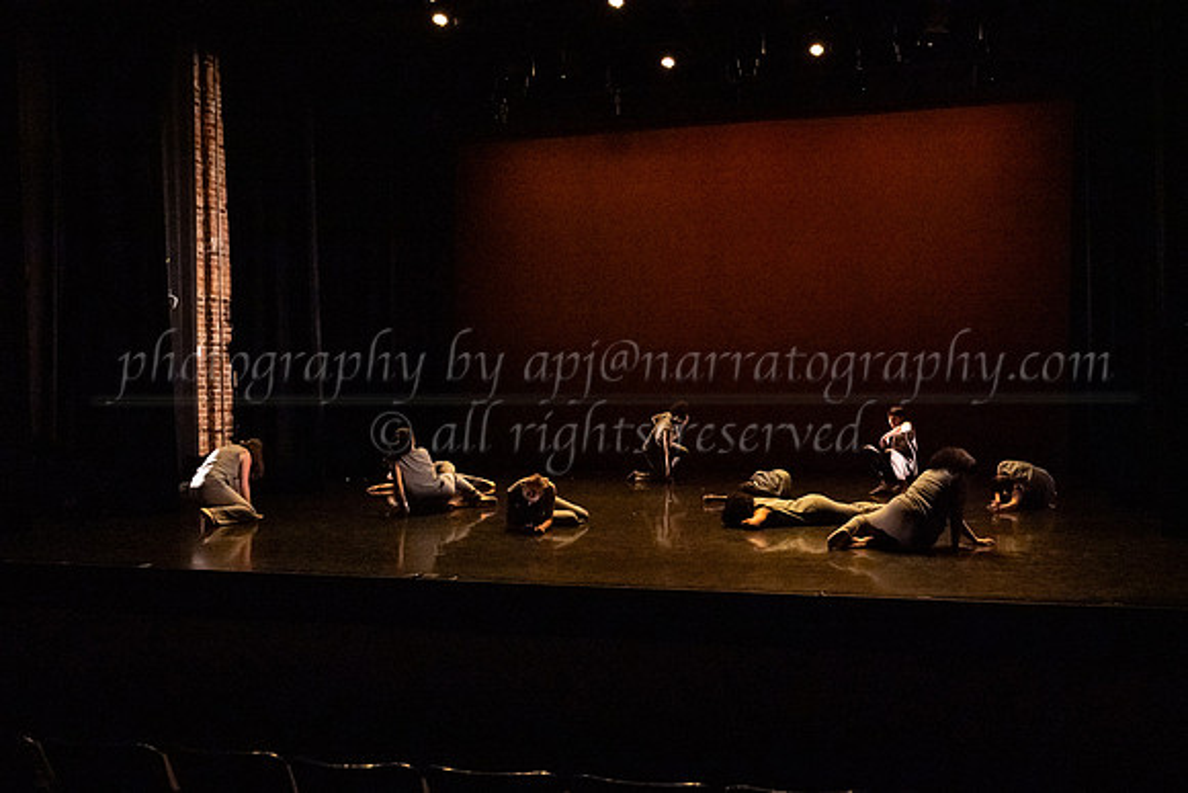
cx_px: 671
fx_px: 1043
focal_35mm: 32
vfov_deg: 41.5
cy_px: 448
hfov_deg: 59.1
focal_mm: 28
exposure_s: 1/250
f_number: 3.5
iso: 4000
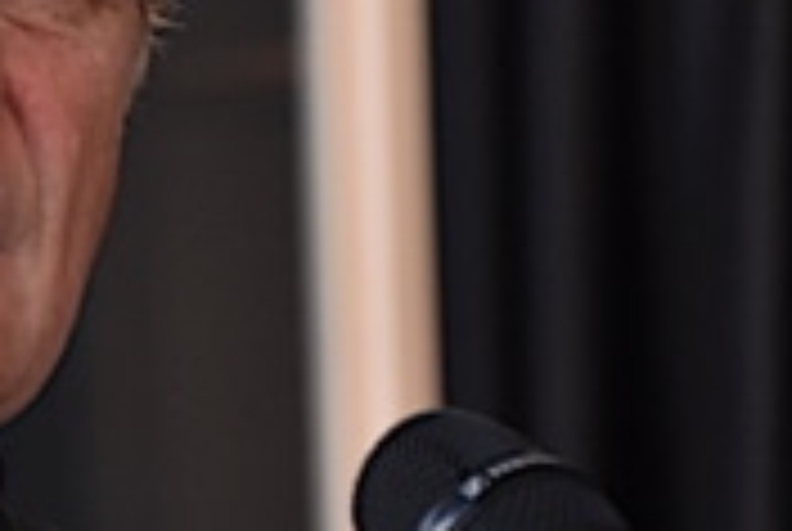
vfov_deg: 3.0
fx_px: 10115
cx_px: -428
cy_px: 320
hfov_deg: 4.5
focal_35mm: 459
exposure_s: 1/125
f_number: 5.3
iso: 1600
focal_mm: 90
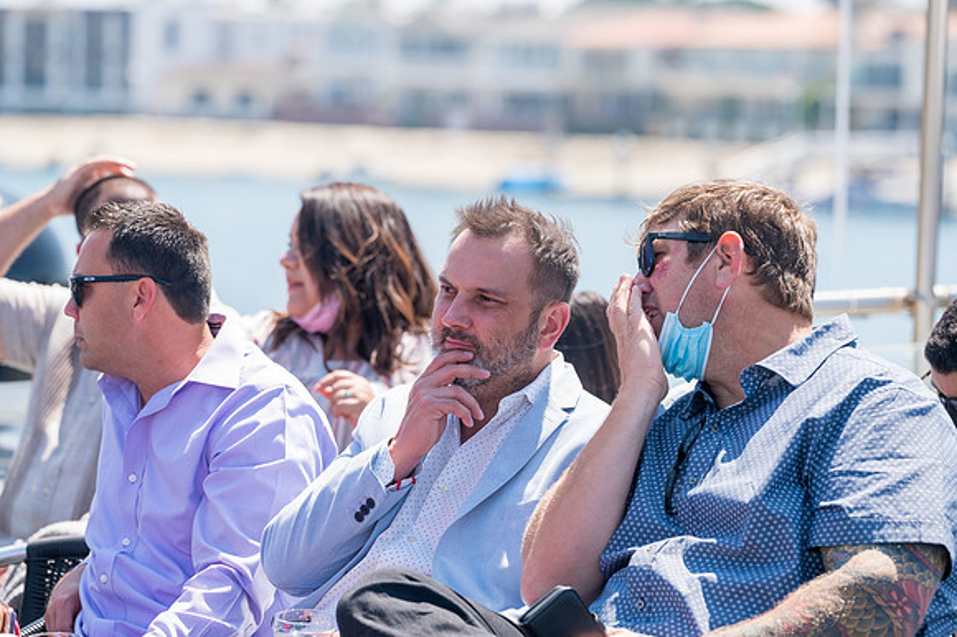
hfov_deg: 10.3
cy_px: 318
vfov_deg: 6.9
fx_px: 5313
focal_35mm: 200
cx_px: 478
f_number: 5.6
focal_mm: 200
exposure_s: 1/3200
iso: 1000
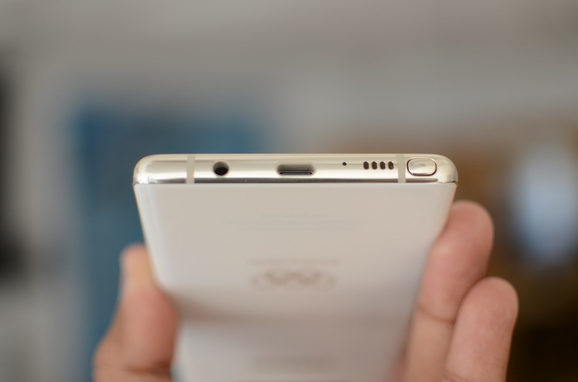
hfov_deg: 37.9
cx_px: 289
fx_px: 841
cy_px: 191
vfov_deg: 25.6
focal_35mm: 52
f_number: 1.8
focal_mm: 35
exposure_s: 1/200
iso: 100
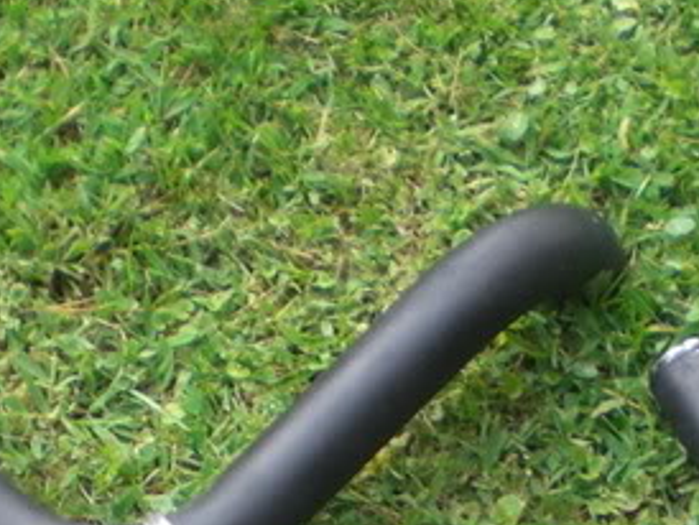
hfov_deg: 13.9
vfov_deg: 10.1
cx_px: 395
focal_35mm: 142
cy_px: 841
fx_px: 2870
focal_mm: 6.3
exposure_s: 1/80
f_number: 3.1
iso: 50
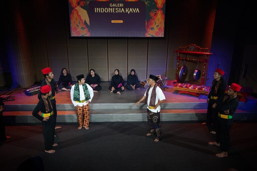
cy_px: 86
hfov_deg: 69.4
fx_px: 186
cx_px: 128
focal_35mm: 26
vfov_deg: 49.6
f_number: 4
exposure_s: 1/60
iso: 2000
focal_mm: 26
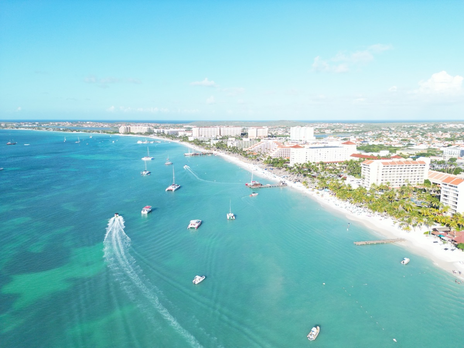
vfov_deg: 56.8
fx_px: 322
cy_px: 174
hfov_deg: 71.6
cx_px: 232
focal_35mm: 24
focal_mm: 6.72
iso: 200
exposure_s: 1/2000
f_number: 1.7
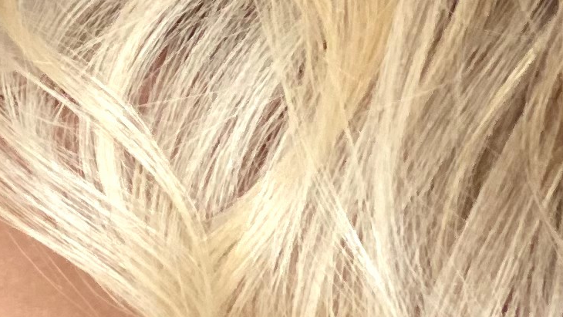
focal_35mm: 313
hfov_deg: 6.9
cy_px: -2
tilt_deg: -11.2
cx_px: 138
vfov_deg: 3.9
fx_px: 4674
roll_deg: -19.6
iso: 80
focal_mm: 6
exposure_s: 1/122
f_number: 2
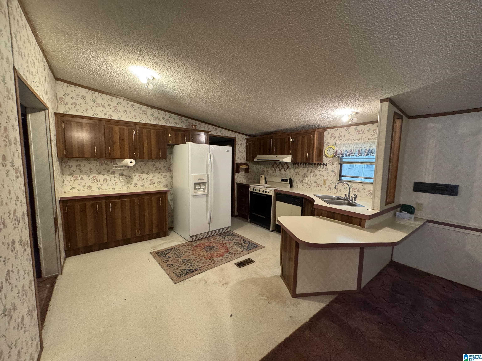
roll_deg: -1.0
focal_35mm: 14
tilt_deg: -6.5
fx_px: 195
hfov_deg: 102.1
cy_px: 180
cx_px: 241
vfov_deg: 85.7
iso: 500
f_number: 2.2
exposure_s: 1/60
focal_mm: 2.22
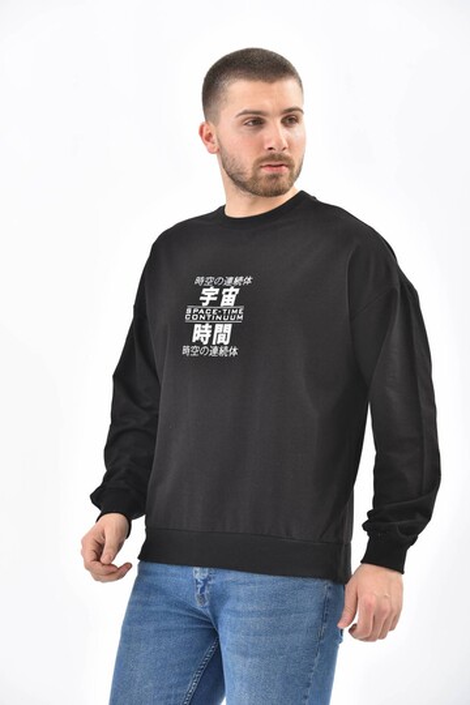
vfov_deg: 17.6
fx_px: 2271
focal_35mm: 116
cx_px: 235
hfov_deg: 11.8
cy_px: 352
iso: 100
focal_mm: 116
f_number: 7.1
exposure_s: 1/160
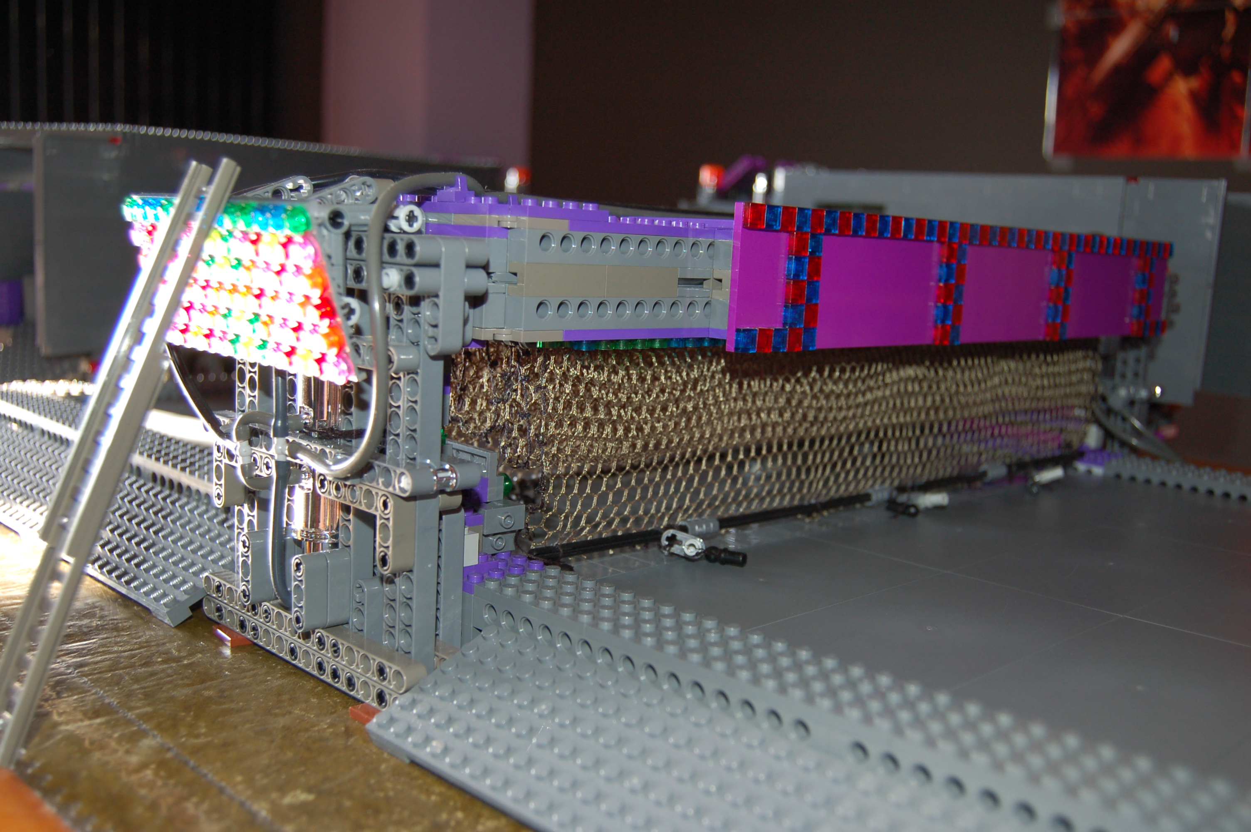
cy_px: 416
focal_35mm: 36
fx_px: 1250
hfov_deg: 53.2
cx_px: 626
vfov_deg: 36.8
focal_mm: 24
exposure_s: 1/60
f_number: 4
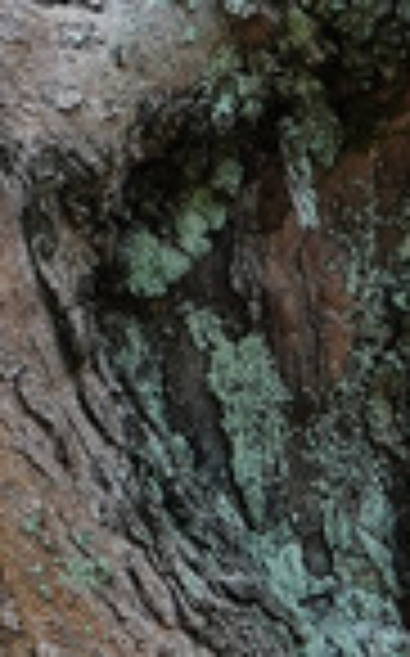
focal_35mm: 550
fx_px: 9852
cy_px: -1620
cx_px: -444
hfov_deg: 2.4
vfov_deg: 3.7
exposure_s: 1/100
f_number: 3.5
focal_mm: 28.07
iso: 100
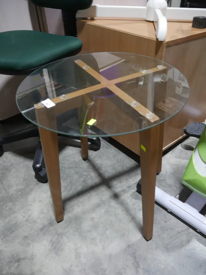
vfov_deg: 63.4
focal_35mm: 28
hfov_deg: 49.7
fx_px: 222
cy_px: 138
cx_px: 103
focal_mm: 14
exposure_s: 1/60
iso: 320
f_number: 3.5
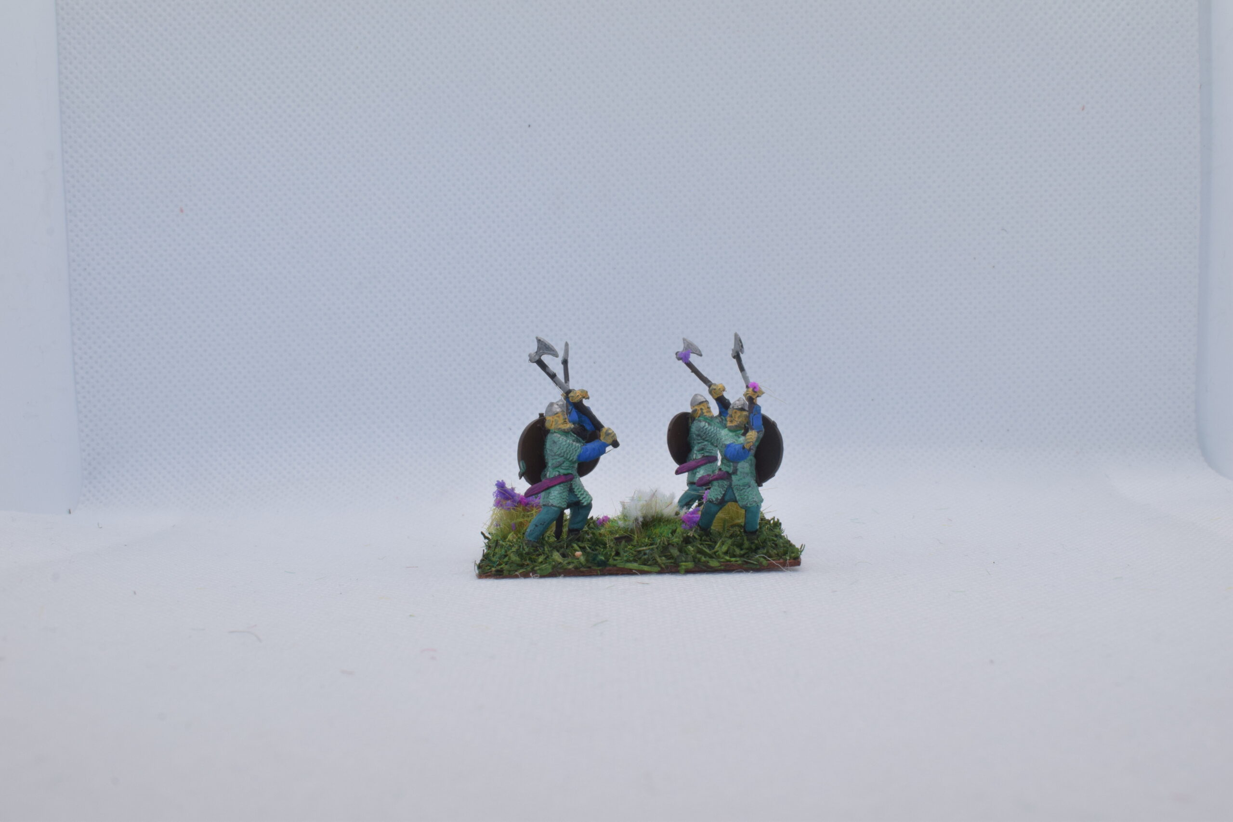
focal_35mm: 45
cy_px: 411
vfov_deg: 29.9
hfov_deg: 43.6
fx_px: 1541
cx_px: 616
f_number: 20
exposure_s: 1/60
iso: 800
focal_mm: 30
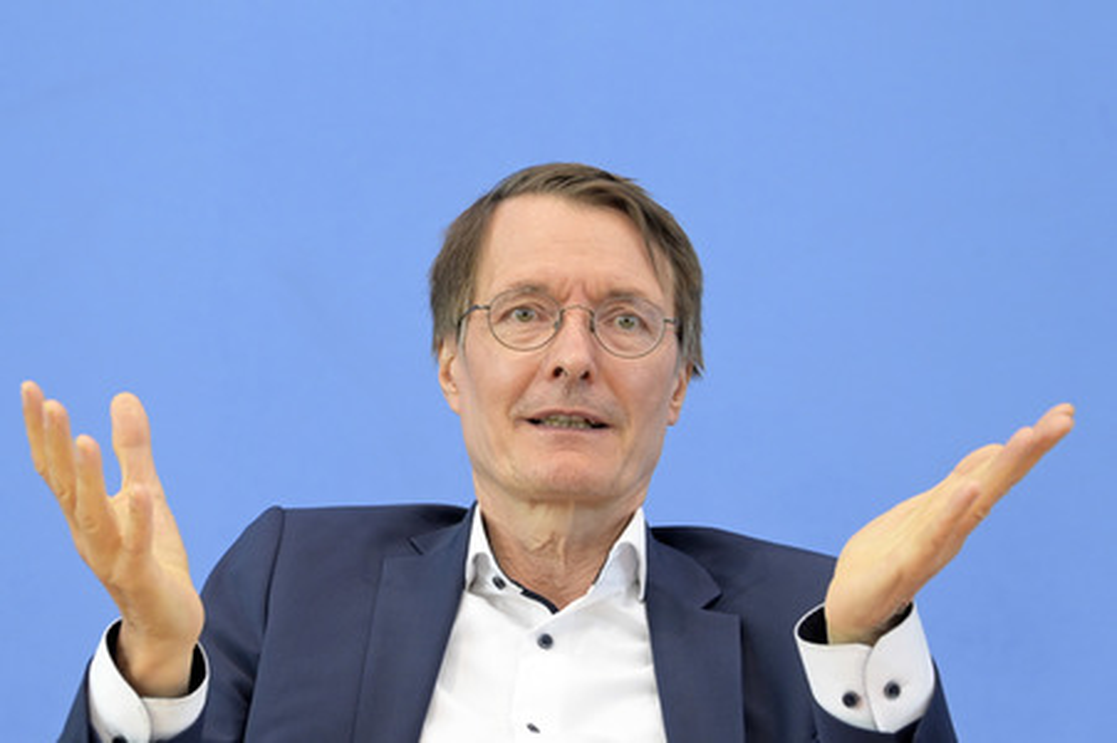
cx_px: 558
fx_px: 3100
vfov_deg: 13.7
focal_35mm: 100
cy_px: 372
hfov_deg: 20.4
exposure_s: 1/500
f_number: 5.6
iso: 4000
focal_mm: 100
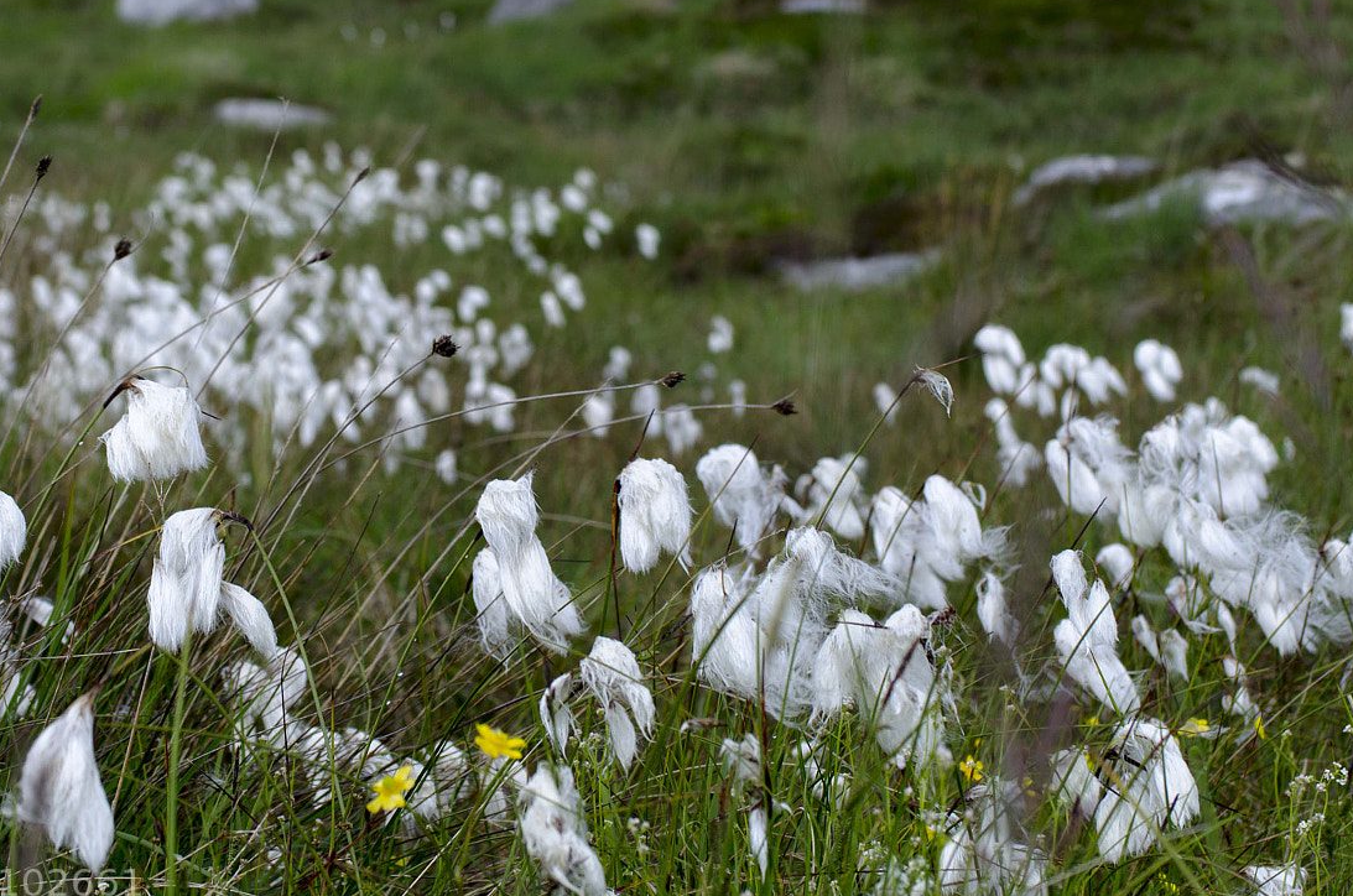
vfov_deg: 11.3
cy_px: 325
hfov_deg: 17.0
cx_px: 485
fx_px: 4528
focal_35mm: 121
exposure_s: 1/200
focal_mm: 55
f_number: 7.1
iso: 100
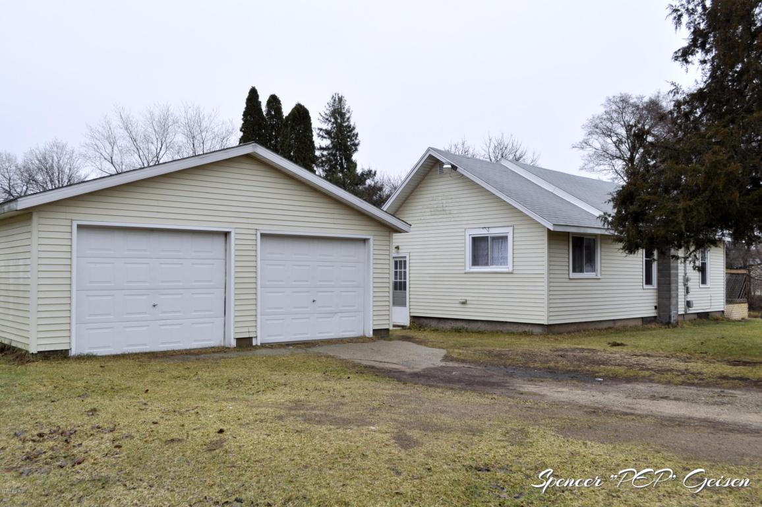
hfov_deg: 62.0
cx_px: 381
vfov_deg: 43.5
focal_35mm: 30
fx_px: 634
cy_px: 254
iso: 200
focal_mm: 20
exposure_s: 1/160
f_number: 6.3
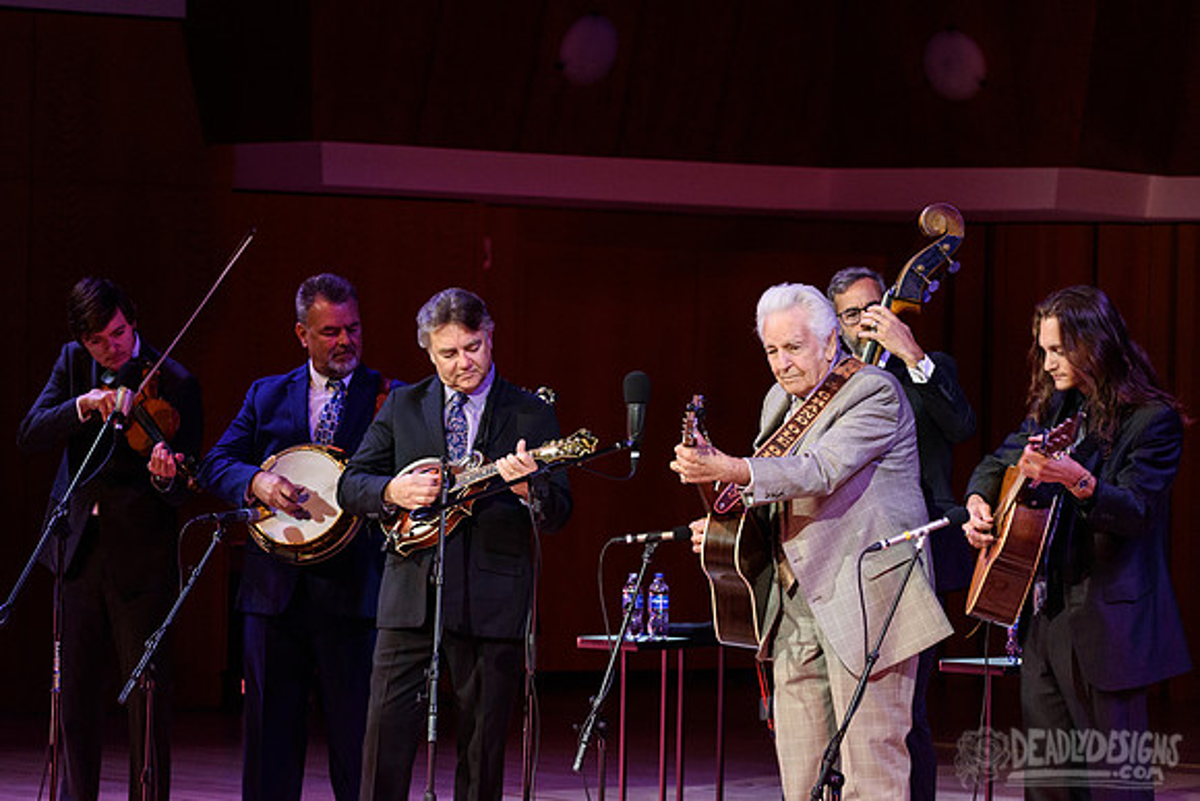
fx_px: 5176
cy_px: 386
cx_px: 583
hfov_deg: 13.2
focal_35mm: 155
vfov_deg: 8.8
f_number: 5
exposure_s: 1/400
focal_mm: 150
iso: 2500
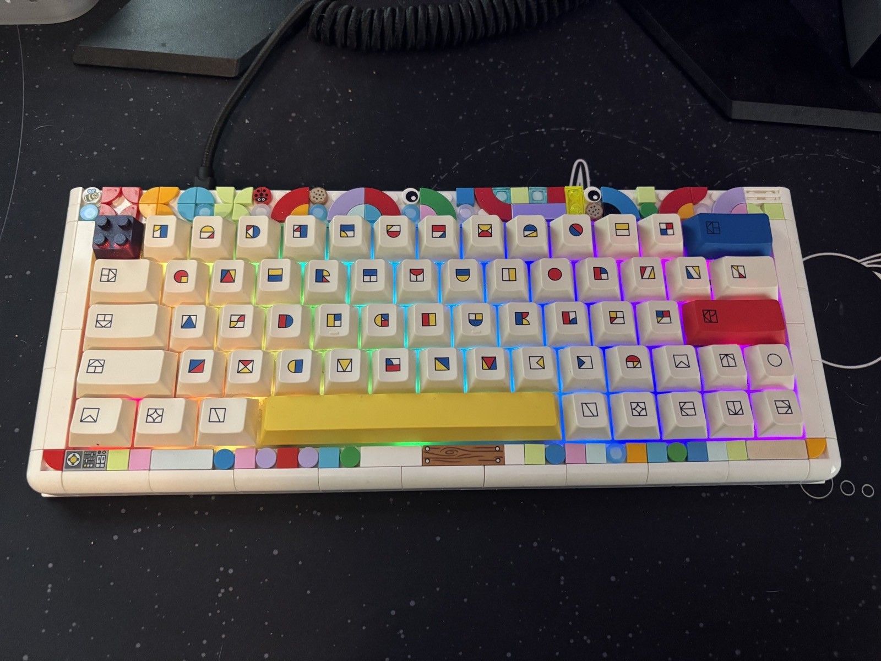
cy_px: 330
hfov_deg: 67.3
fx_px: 662
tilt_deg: -70.9
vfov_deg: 53.1
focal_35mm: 26
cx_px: 440
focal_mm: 5.96
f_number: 1.6
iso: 500
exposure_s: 1/45
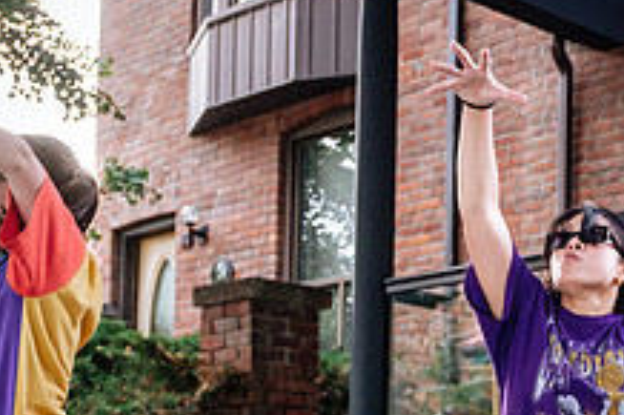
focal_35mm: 80
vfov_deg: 16.2
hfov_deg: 24.7
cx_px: 544
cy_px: 534
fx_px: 1386
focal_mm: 20
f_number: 3.6
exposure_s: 1/250
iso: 800
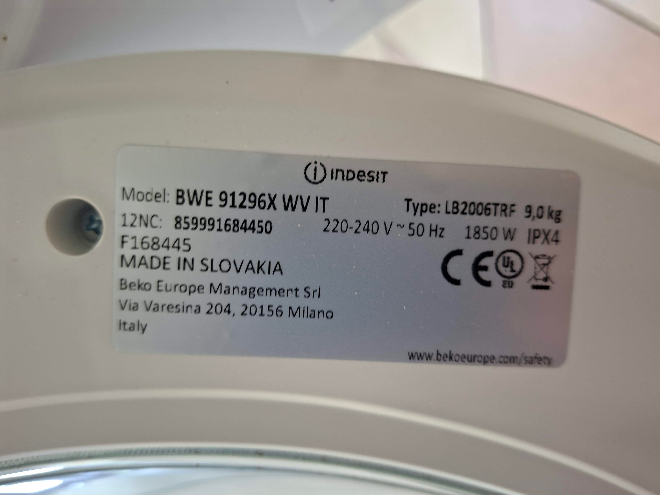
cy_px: 248
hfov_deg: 73.9
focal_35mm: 23
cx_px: 330
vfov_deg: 58.9
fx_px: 439
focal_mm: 5.54
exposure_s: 1/25
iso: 320
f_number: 1.8
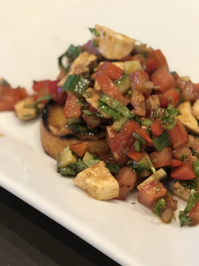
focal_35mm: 87
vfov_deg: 22.4
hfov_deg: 16.8
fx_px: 667
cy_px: 80
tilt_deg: -37.5
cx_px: 161
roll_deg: -1.7
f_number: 2.4
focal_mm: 6
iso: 100
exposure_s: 1/30
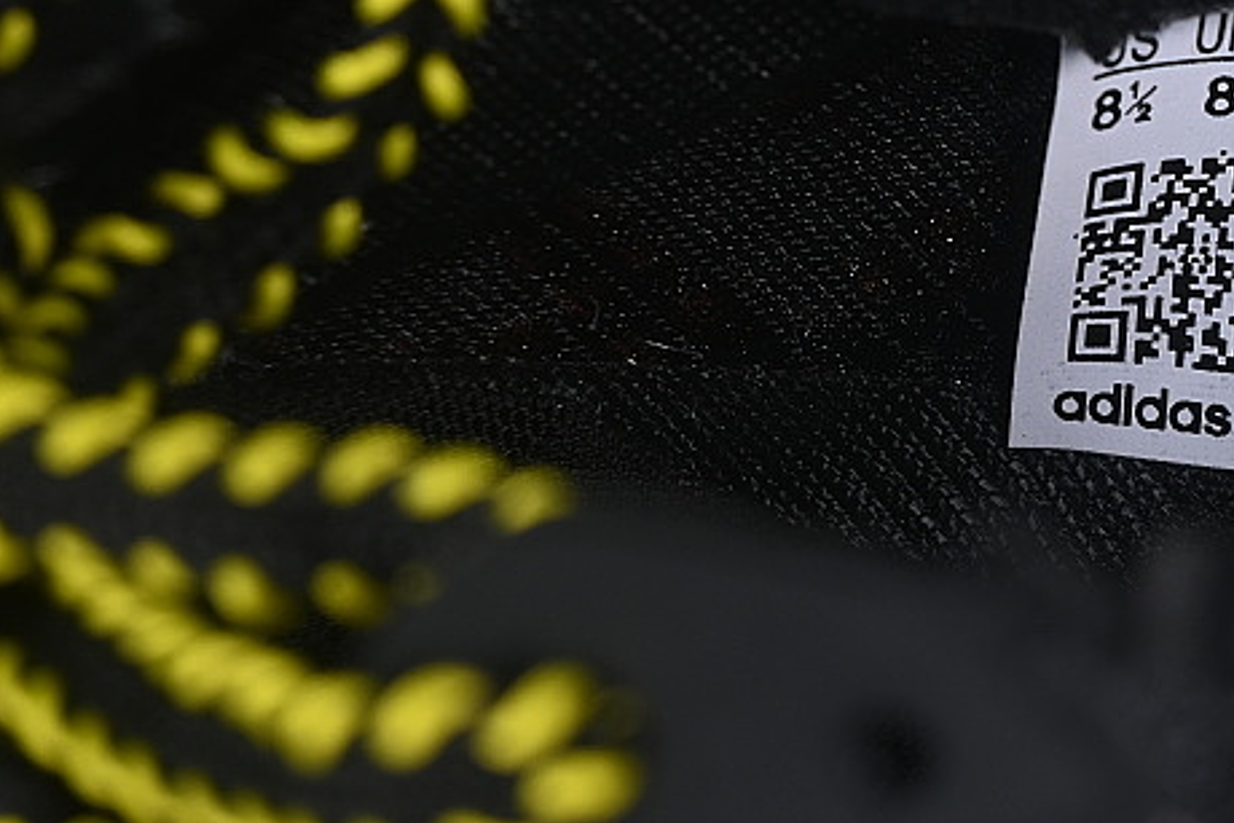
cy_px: 314
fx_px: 6034
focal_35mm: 176
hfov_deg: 11.5
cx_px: 1387
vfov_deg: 7.8
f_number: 6.3
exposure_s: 1/60
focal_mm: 50
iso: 160
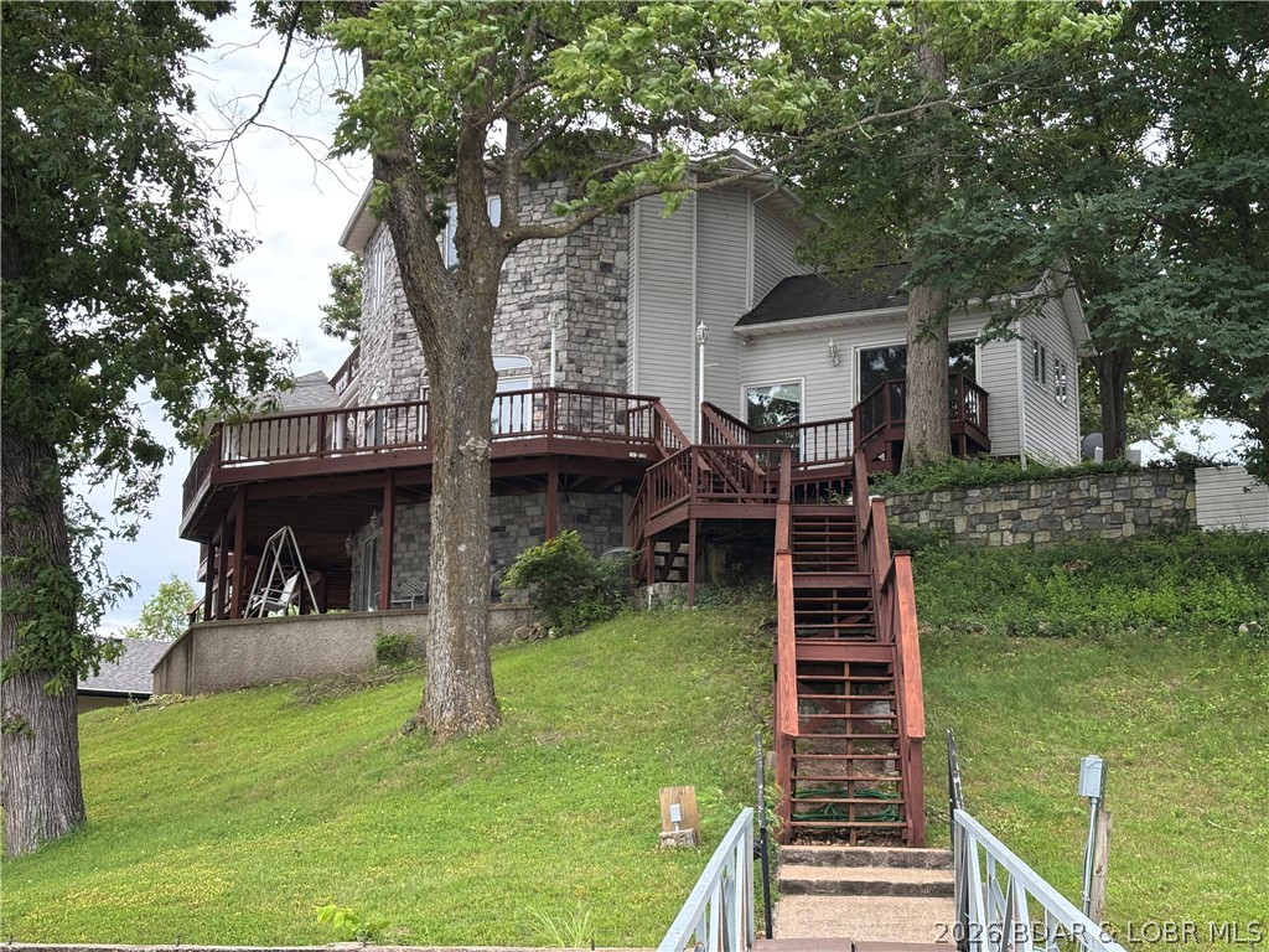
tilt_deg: +11.2
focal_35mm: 52
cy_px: 476
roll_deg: -0.5
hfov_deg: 36.8
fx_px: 1906
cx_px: 634
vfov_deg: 28.0
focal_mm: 5.96
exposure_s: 1/411
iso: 32
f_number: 1.6
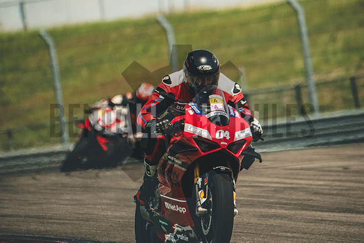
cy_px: 122
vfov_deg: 2.3
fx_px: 6068
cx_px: 182
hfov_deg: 3.4
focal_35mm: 600
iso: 1000
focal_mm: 400
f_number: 5.6
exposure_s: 1/2500
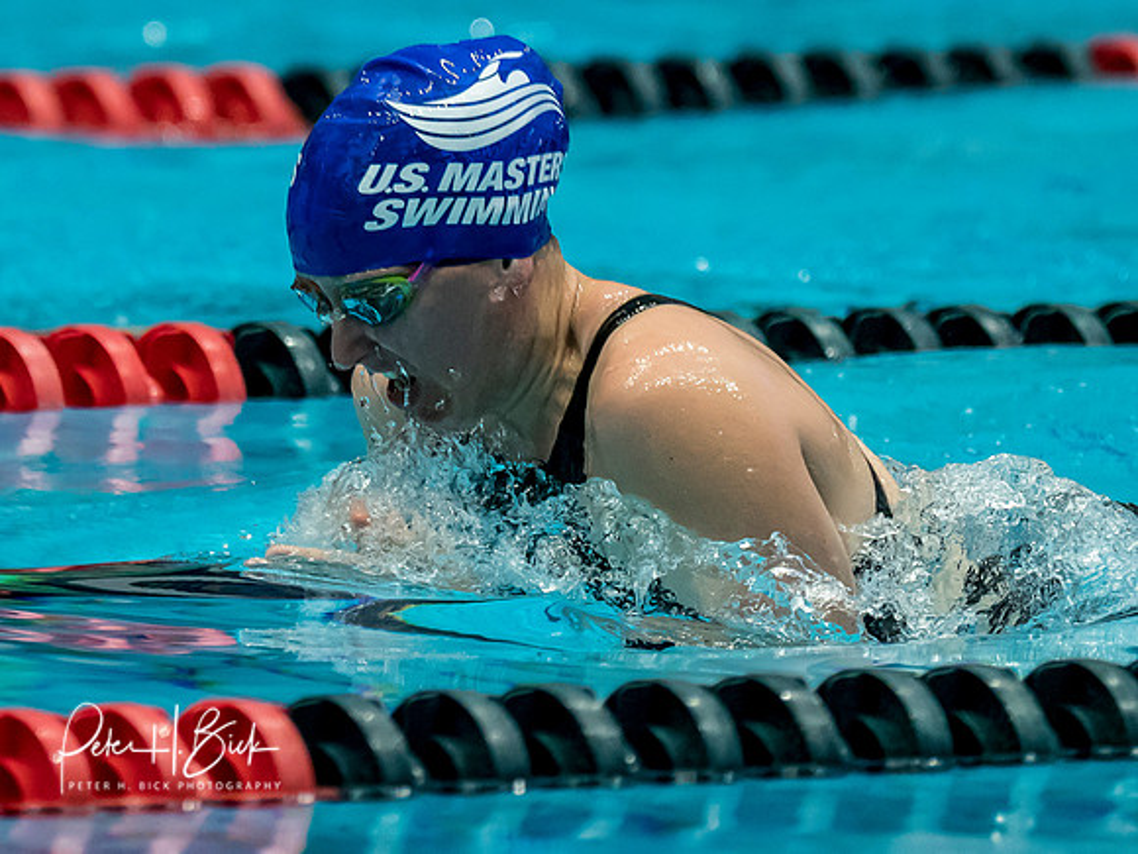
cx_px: 535
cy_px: 491
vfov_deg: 2.1
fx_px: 23798
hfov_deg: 2.7
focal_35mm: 724
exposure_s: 1/1000
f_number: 2.8
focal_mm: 200
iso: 3200
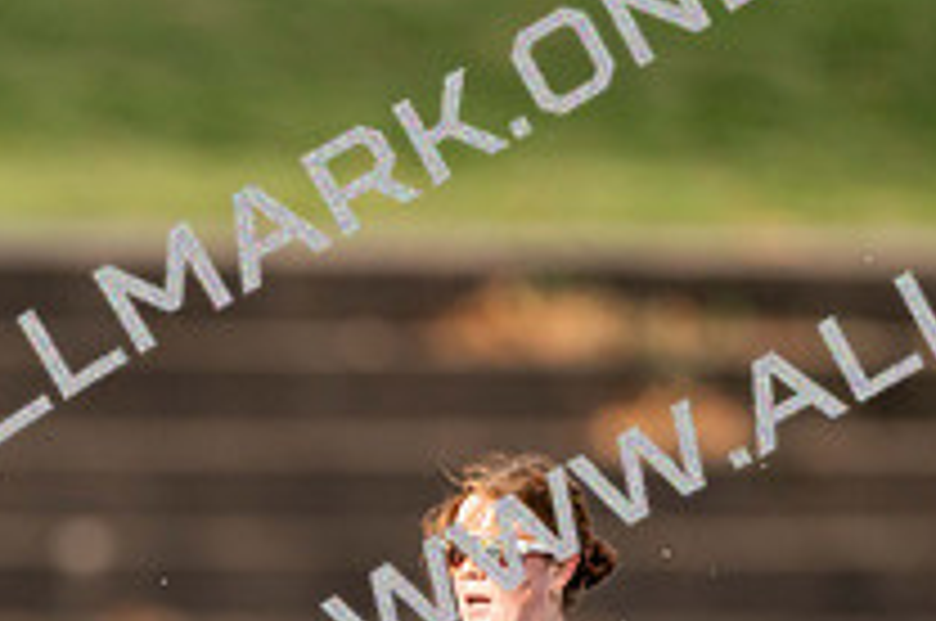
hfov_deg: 1.2
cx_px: -4
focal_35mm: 1678
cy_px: 740
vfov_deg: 0.8
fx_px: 43560
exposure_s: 1/2500
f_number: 4
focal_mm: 600
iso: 360
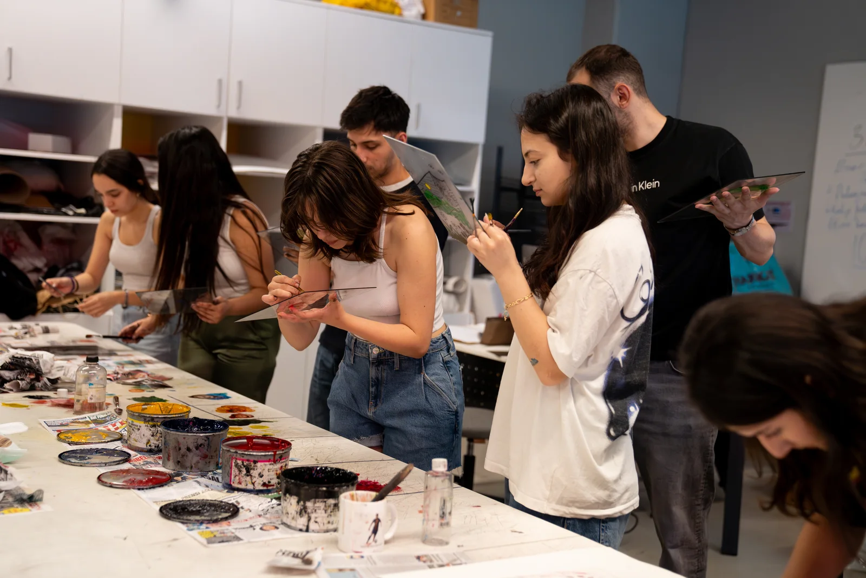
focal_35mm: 48
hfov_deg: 41.1
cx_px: 433
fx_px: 1155
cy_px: 289
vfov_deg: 28.1
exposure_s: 1/200
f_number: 2.8
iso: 4000
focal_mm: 48
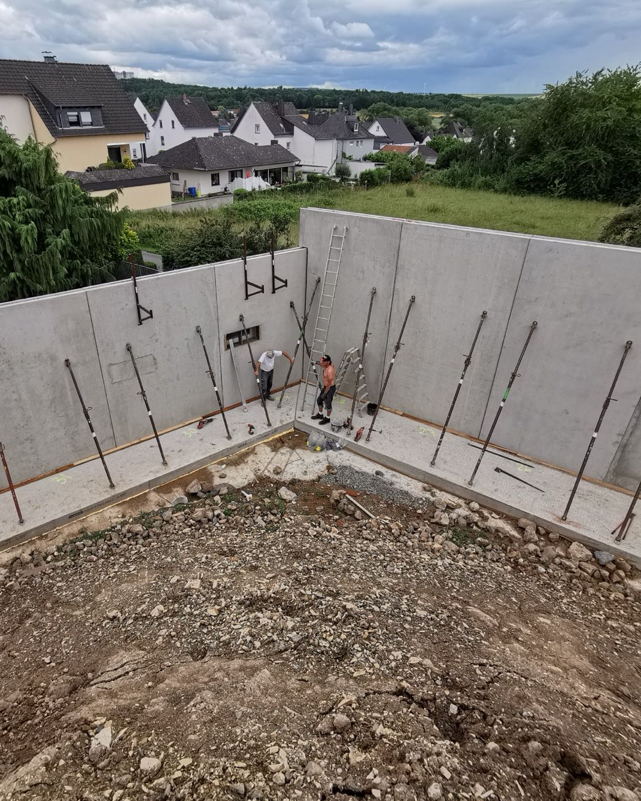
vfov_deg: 77.6
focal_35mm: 21
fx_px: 498
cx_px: 274
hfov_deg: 65.2
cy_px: 398
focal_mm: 2.35
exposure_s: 1/867
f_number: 2.2
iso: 50
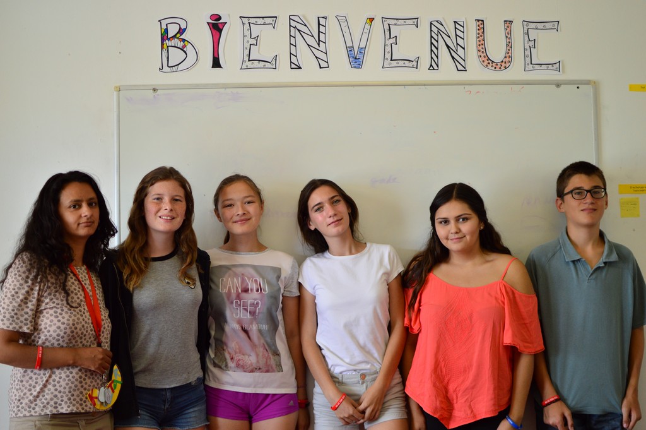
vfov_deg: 25.7
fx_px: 941
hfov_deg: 37.9
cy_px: 215
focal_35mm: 52
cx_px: 323
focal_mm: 35
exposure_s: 1/400
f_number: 1.8
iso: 400
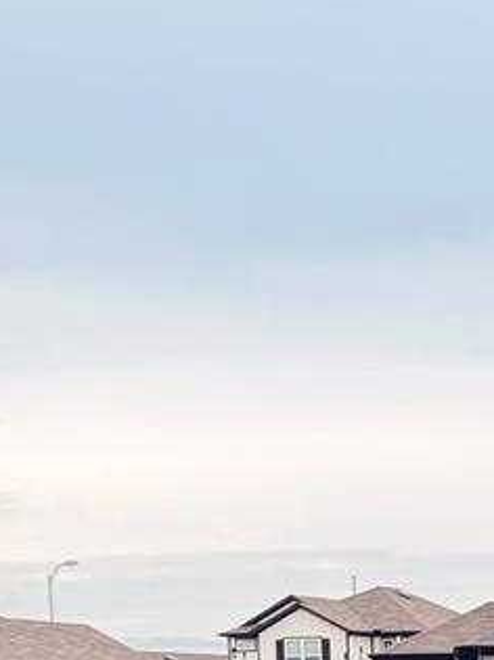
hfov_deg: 12.2
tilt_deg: -7.5
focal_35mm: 117
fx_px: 2228
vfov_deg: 15.5
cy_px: 997
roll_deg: +0.0
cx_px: 664
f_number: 1.78
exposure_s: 1/931
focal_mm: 6.76
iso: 100
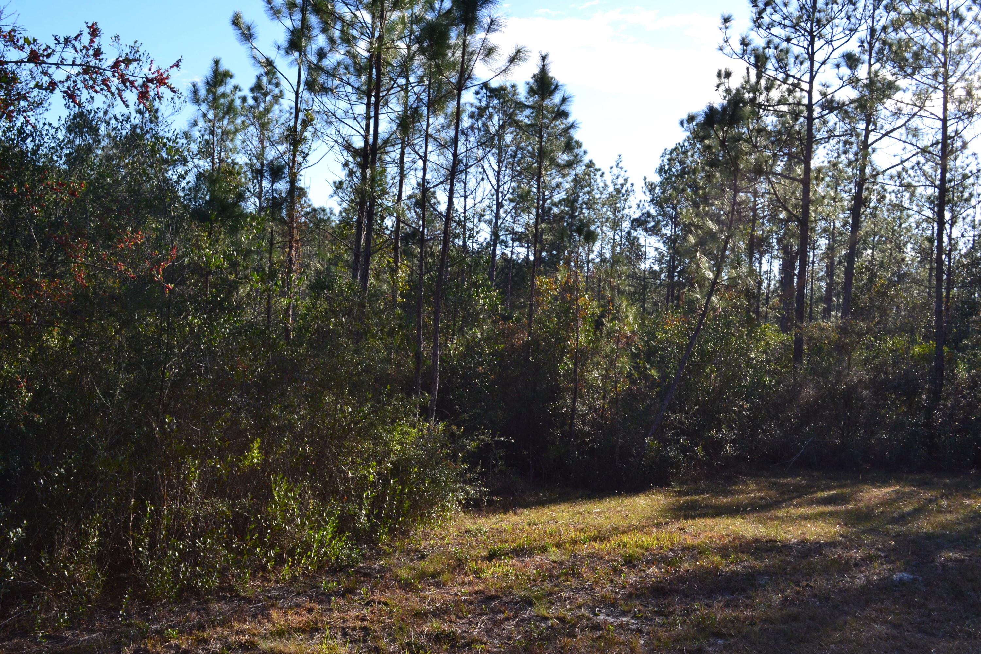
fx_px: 981
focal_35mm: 36
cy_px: 327
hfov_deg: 53.1
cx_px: 490
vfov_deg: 36.9
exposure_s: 1/200
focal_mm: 24
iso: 400
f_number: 10
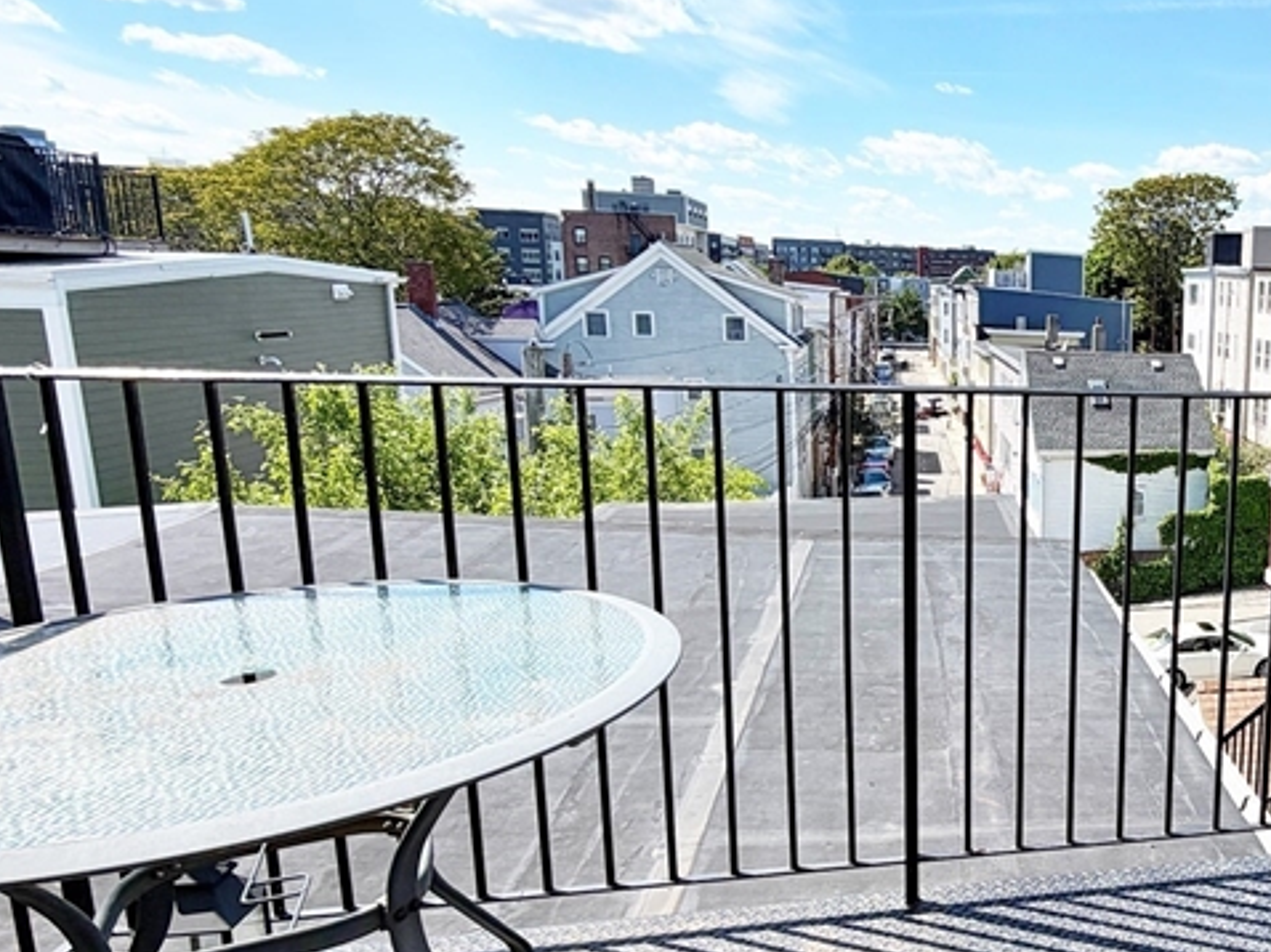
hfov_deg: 51.6
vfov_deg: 46.7
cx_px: 1183
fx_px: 1101
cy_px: 505
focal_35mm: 30
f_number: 2.2
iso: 20
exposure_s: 1/864
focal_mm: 2.22
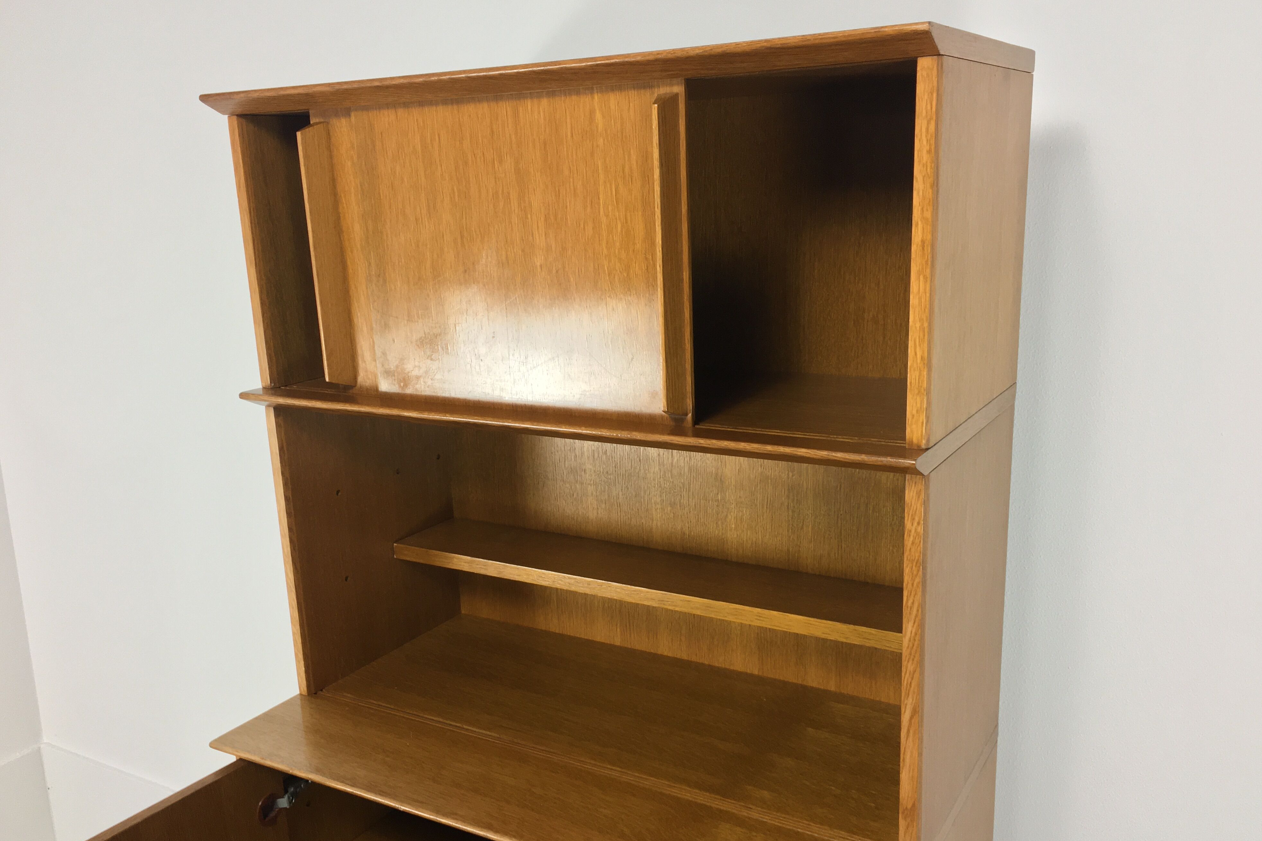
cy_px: 470
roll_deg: +0.7
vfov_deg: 42.3
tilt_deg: -14.1
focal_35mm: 31
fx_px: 1087
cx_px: 622
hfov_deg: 60.3
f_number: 2.2
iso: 64
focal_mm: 4.15
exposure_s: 1/30
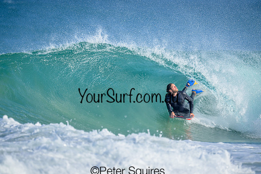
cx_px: 128
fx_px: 6162
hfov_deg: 2.4
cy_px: 92
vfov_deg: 1.6
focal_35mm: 850
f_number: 6.3
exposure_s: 1/800
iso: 140
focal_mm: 800
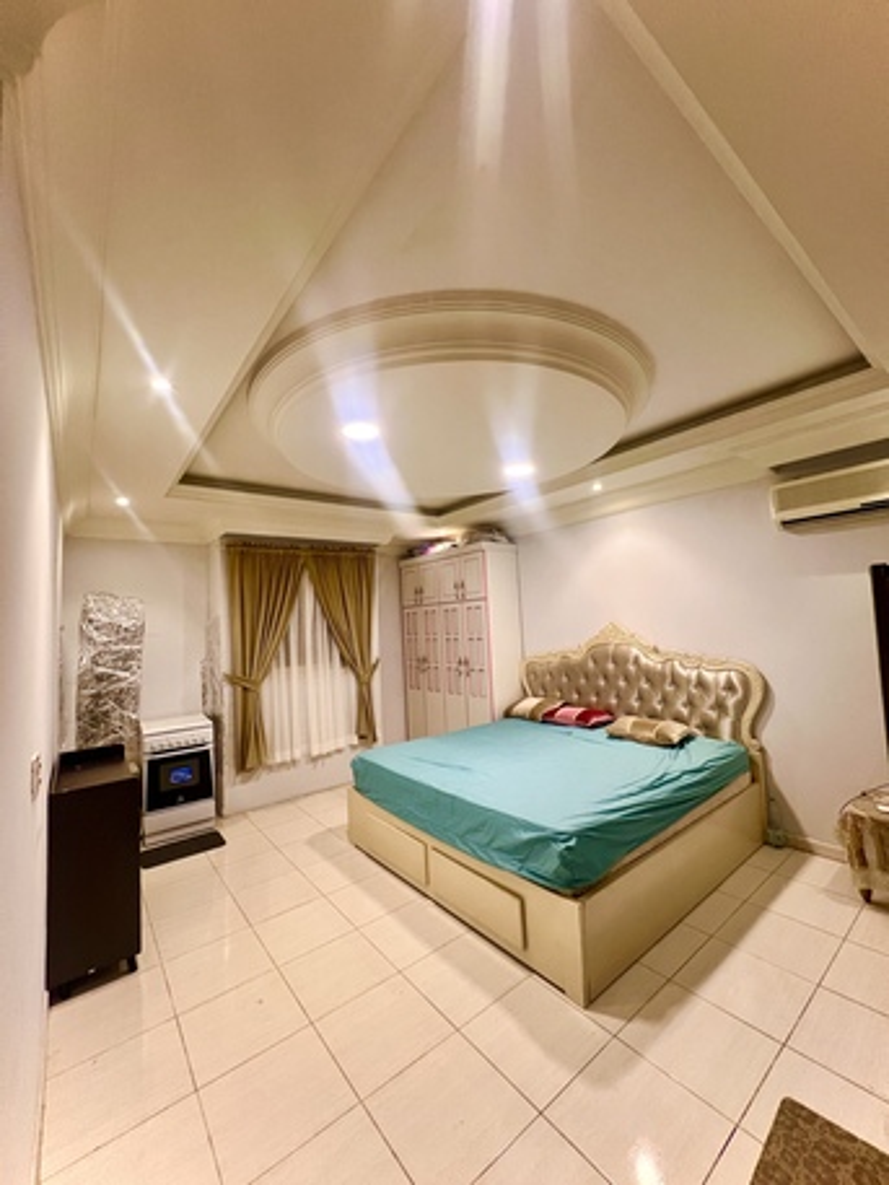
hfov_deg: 89.9
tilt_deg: +4.2
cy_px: 592
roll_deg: +2.6
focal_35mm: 13
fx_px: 445
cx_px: 444
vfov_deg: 106.2
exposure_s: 1/120
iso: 250
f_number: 1.8
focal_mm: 1.57
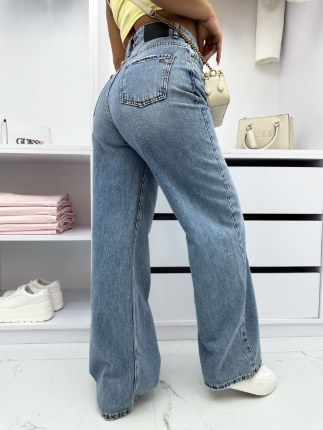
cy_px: 215
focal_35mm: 24
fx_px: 299
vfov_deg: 71.6
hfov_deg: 56.8
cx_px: 162
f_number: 1.8
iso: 80
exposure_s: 1/400
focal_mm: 6.86
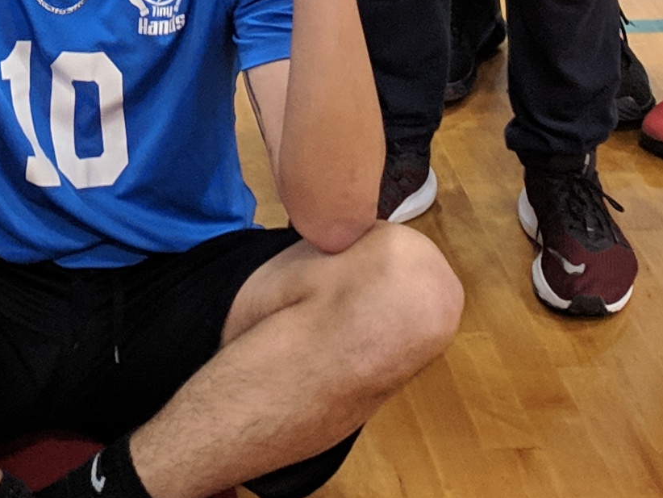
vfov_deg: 10.7
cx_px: -22
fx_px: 2452
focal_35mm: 128
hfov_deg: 15.1
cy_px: -471
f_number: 2
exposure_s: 1/40
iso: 356
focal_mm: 4.67
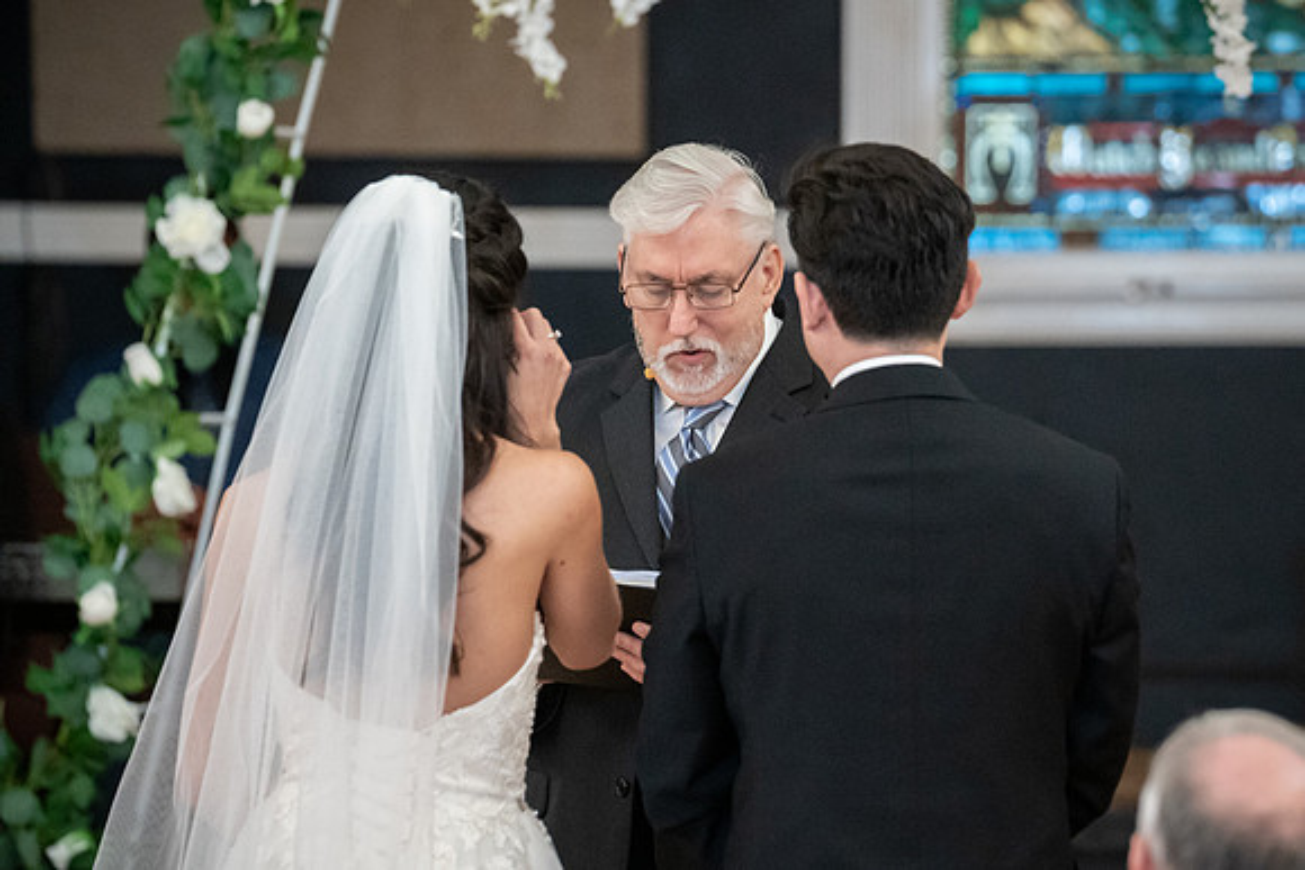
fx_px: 8762
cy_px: 397
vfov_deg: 5.7
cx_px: 796
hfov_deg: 8.5
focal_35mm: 242
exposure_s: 1/200
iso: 8000
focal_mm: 198
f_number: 4
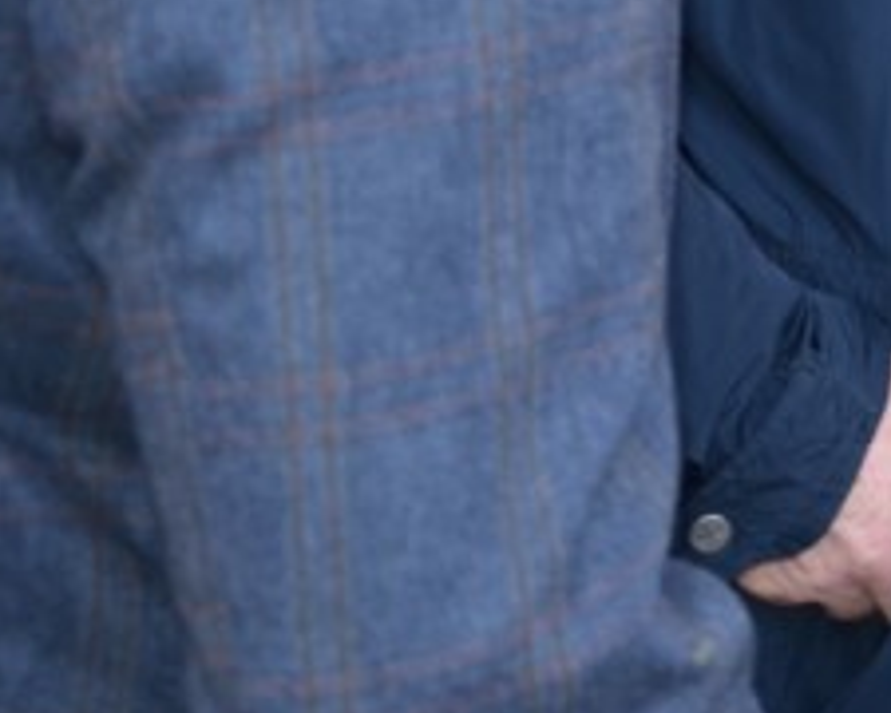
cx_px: 1754
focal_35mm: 159
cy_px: -665
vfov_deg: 9.2
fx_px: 4193
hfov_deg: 11.1
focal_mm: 22
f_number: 3.8
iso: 200
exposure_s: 1/125
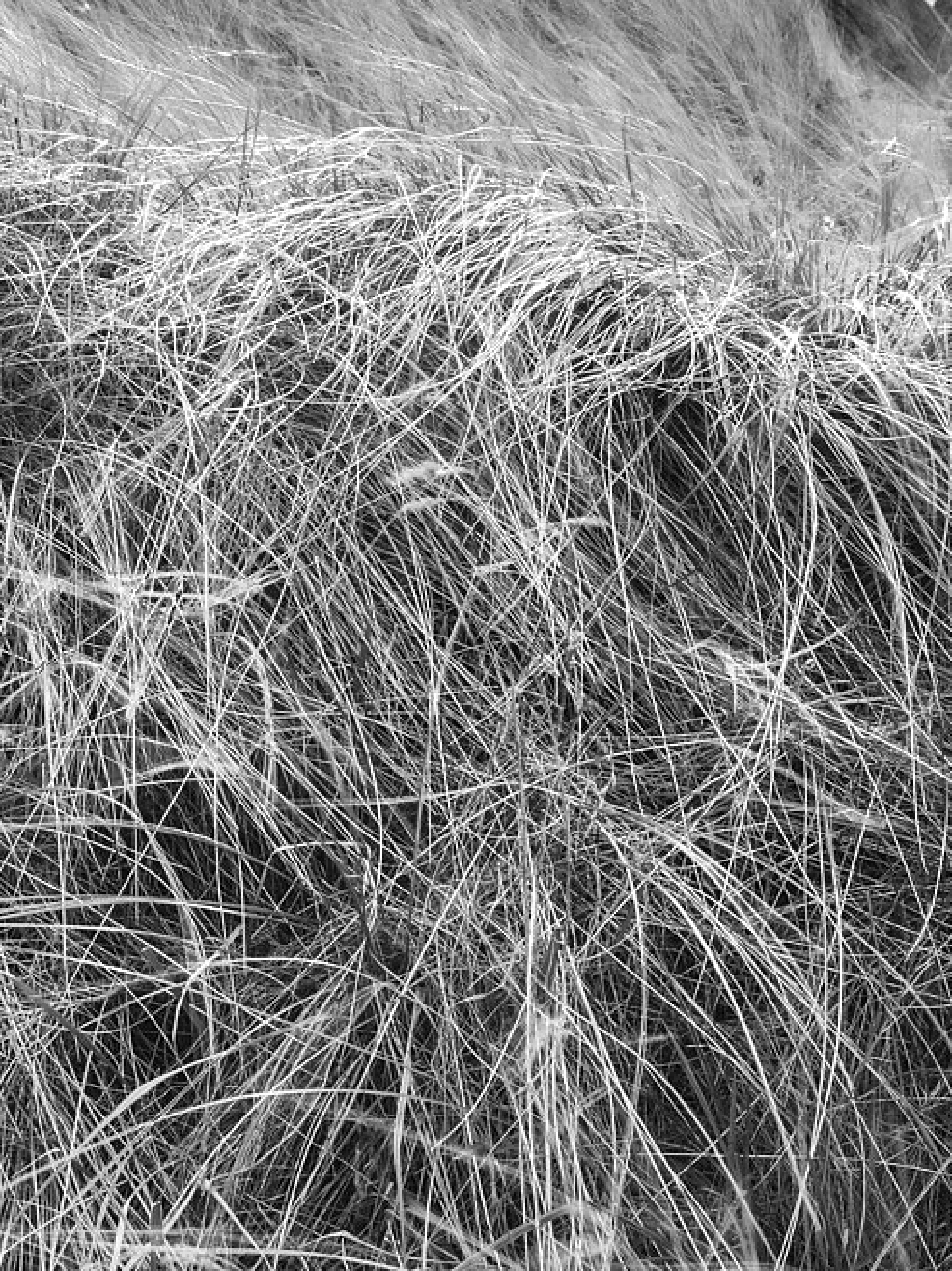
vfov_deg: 23.8
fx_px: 3009
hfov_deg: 17.8
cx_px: 159
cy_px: 444
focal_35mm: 82
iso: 50
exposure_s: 1/60
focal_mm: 35
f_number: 22
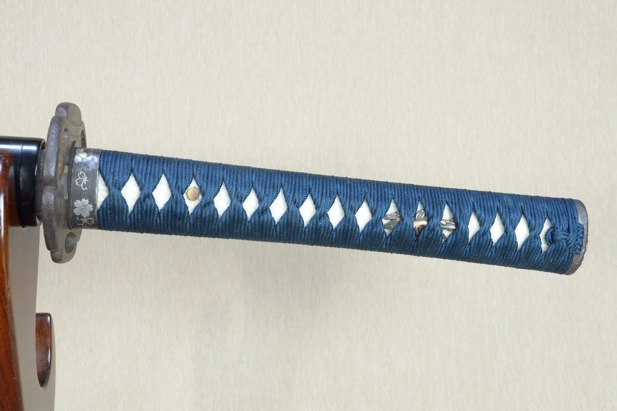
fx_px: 822
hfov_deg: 41.1
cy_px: 206
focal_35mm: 48
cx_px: 308
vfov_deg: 28.0
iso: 400
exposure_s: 1/2
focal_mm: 32
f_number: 11
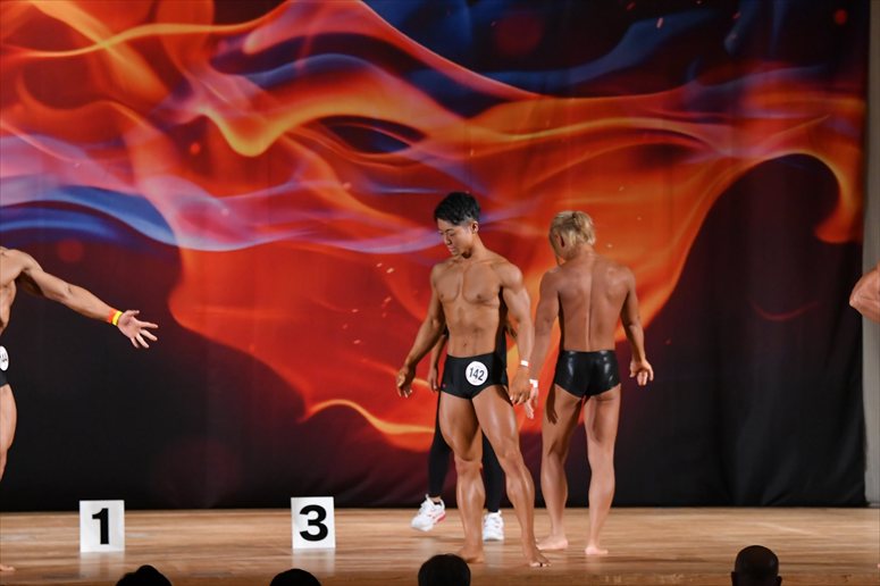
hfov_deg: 12.2
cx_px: 440
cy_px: 293
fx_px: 4105
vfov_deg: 8.2
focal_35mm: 168
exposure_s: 1/400
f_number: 5.6
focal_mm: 112
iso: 3200
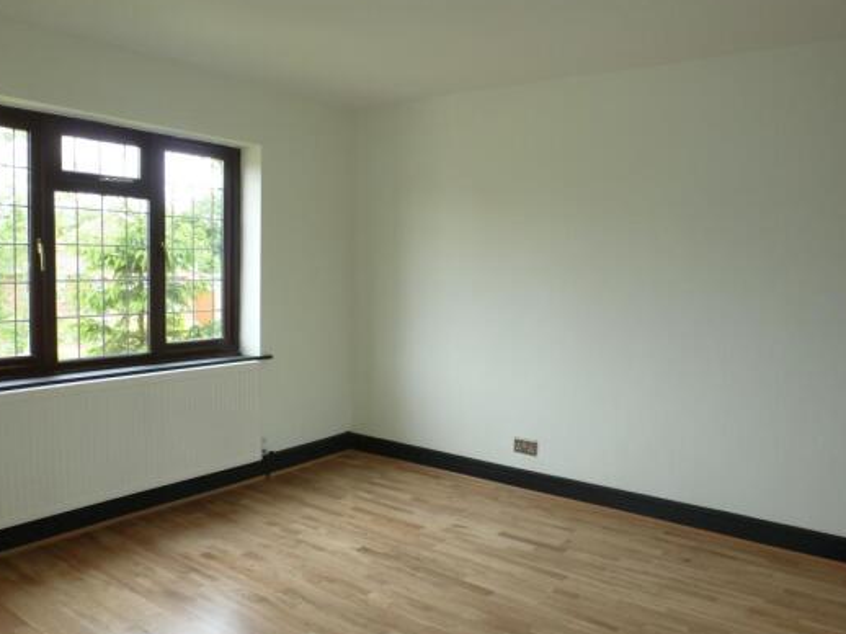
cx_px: 452
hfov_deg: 65.3
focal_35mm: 27
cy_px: 310
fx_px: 660
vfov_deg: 51.3
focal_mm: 4.3
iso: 125
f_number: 3.3
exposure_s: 1/60
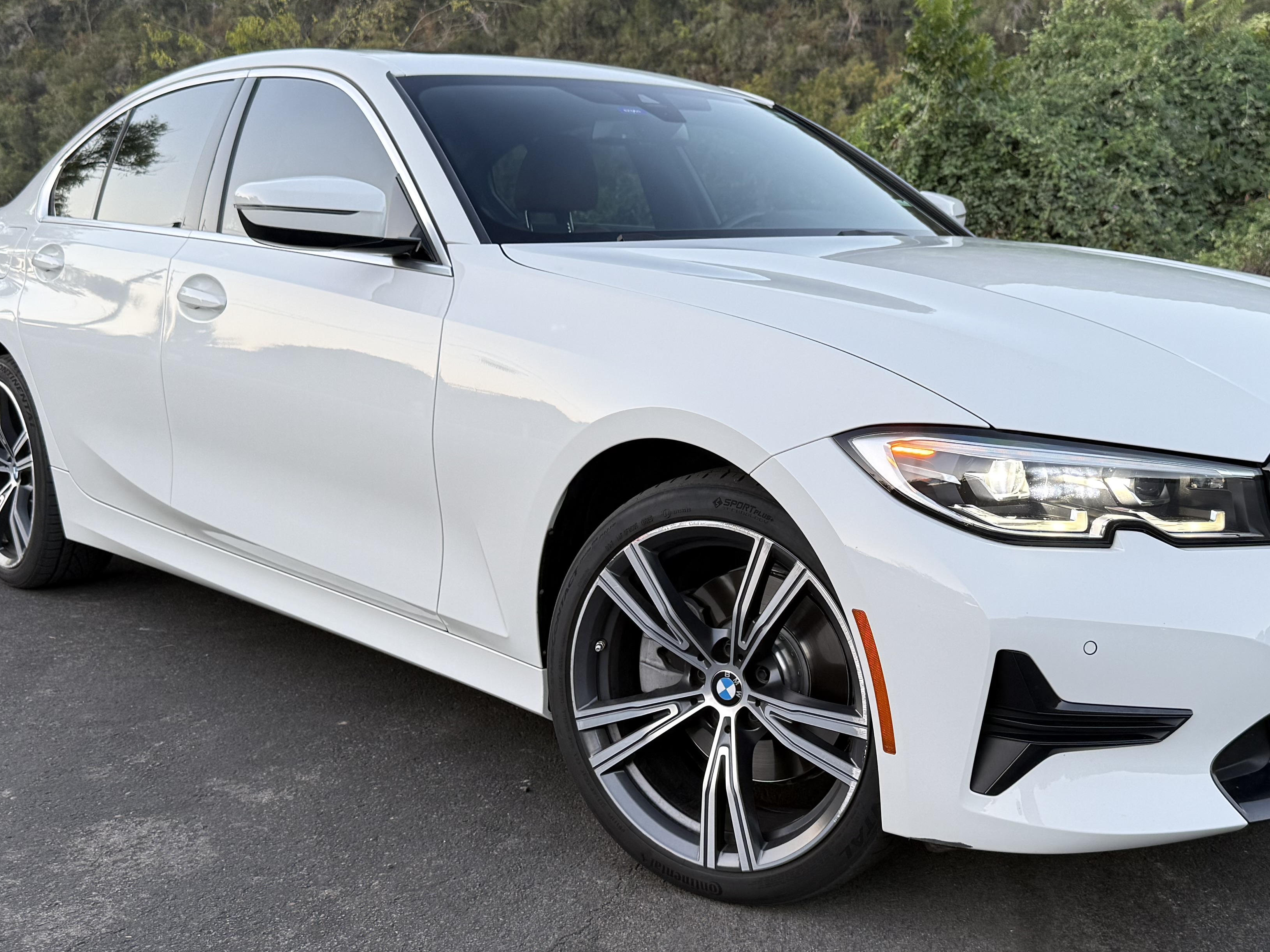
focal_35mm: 42
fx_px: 1541
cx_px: 775
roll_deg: +1.3
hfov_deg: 44.5
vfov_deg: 34.3
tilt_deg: -8.0
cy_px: 390
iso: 64
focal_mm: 6.76
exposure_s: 1/98
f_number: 1.78
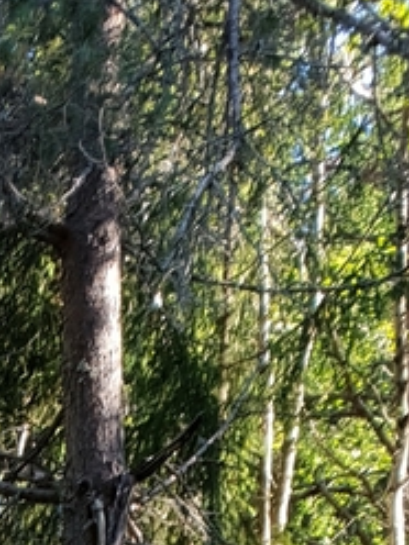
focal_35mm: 126
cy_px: 1310
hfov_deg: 10.3
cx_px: -550
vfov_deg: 12.4
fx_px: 1985
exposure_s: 1/50
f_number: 2.4
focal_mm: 4.3
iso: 50
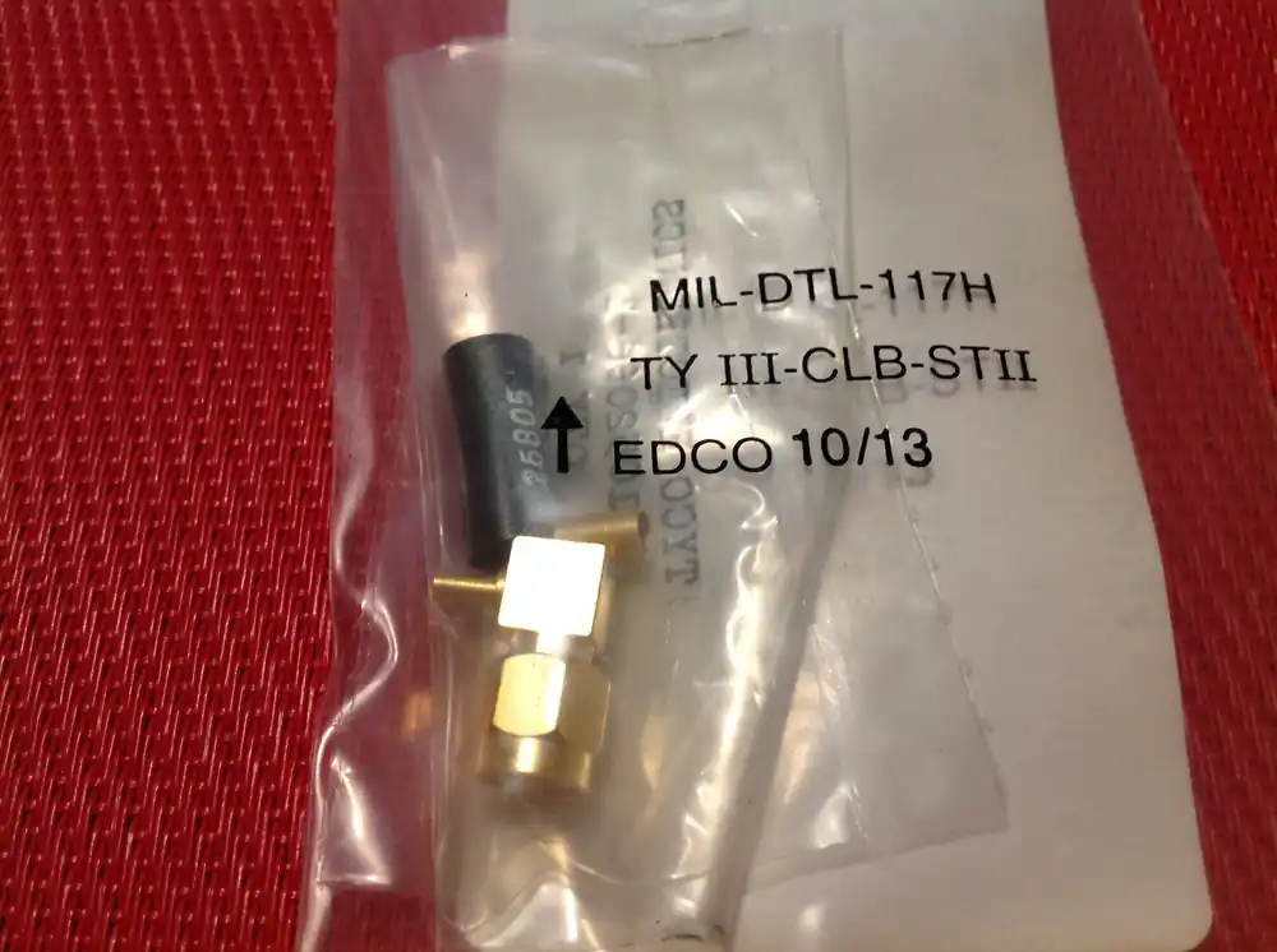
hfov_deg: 52.7
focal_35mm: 35
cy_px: 476
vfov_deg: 40.6
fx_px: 1289
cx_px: 638
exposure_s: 1/17
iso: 80
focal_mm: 4.28
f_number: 2.4
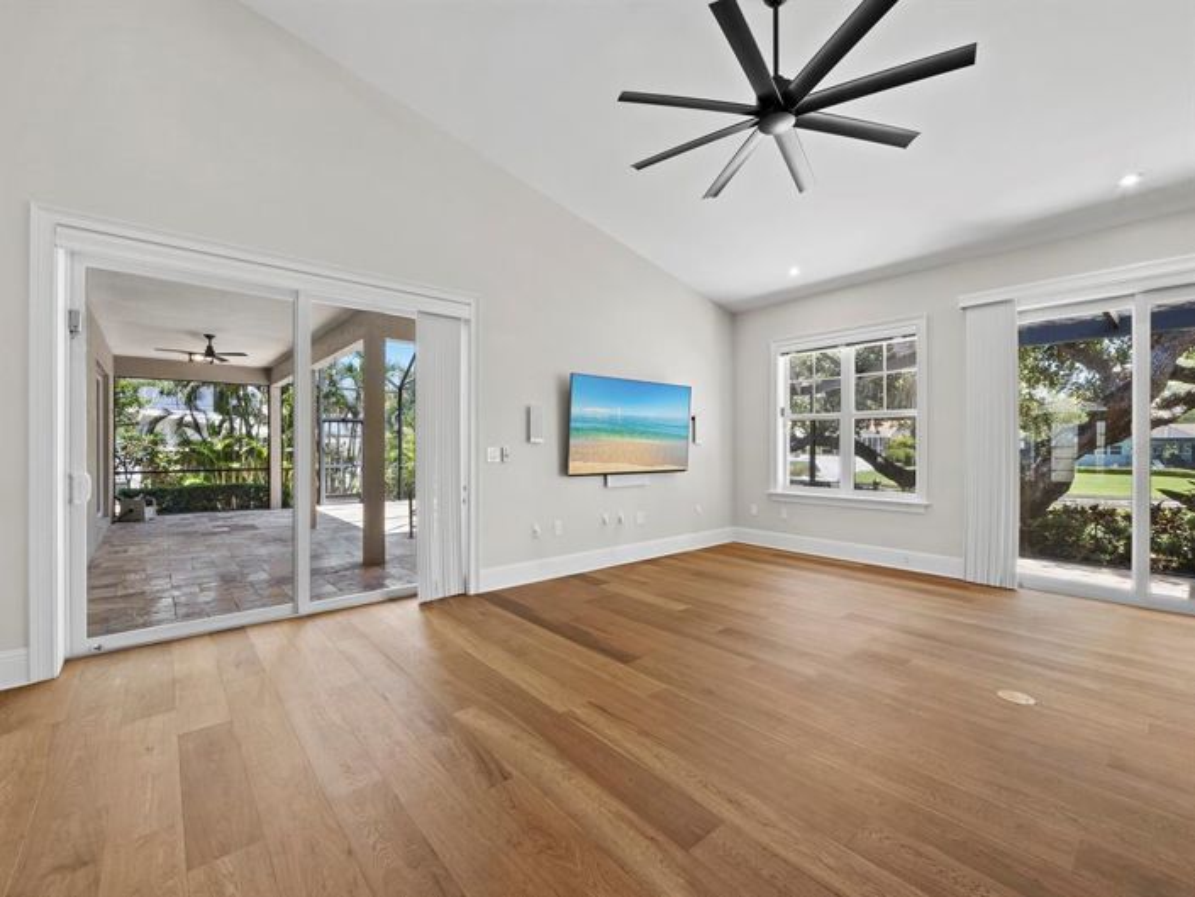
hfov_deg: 102.1
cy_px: 448
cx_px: 598
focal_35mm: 14
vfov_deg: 85.7
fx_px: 483
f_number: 10
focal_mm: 7
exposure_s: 1/2
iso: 320
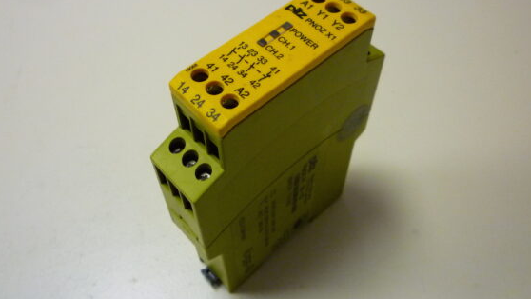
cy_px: 141
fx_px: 479
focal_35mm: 34
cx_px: 266
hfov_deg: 58.0
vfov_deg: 34.7
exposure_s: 1/30
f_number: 3.3
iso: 400
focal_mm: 5.2
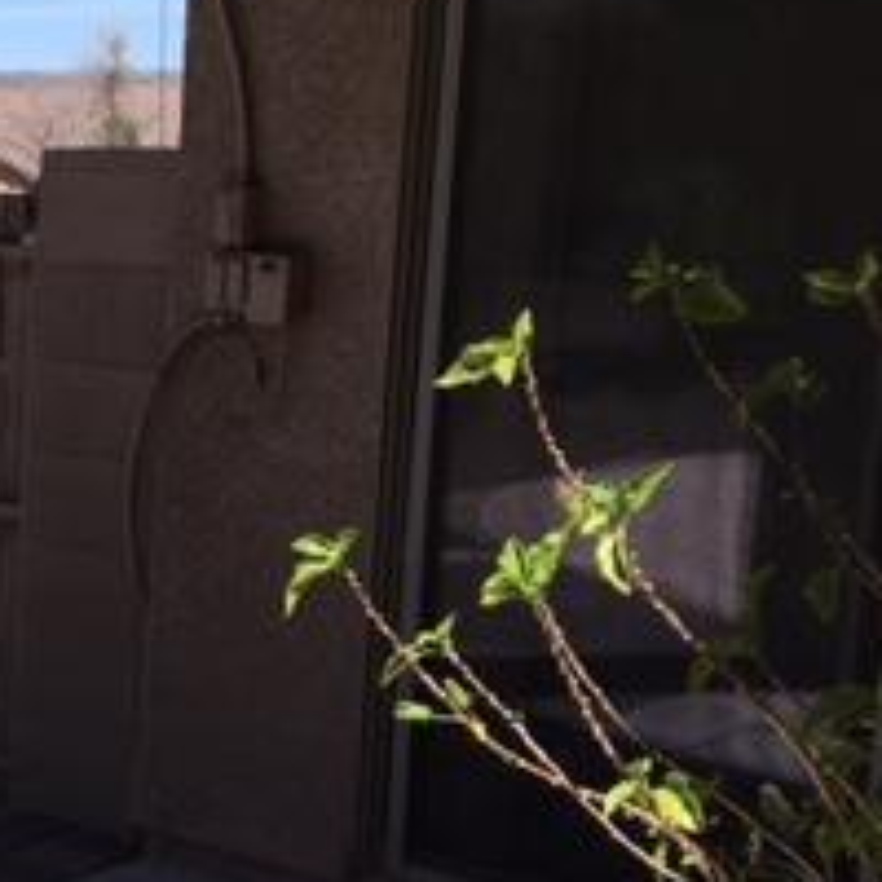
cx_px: -450
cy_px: 639
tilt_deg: -13.8
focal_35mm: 82
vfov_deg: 21.0
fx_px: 2364
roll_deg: +0.9
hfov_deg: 18.6
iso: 25
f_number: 2.2
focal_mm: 4.15
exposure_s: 1/2564
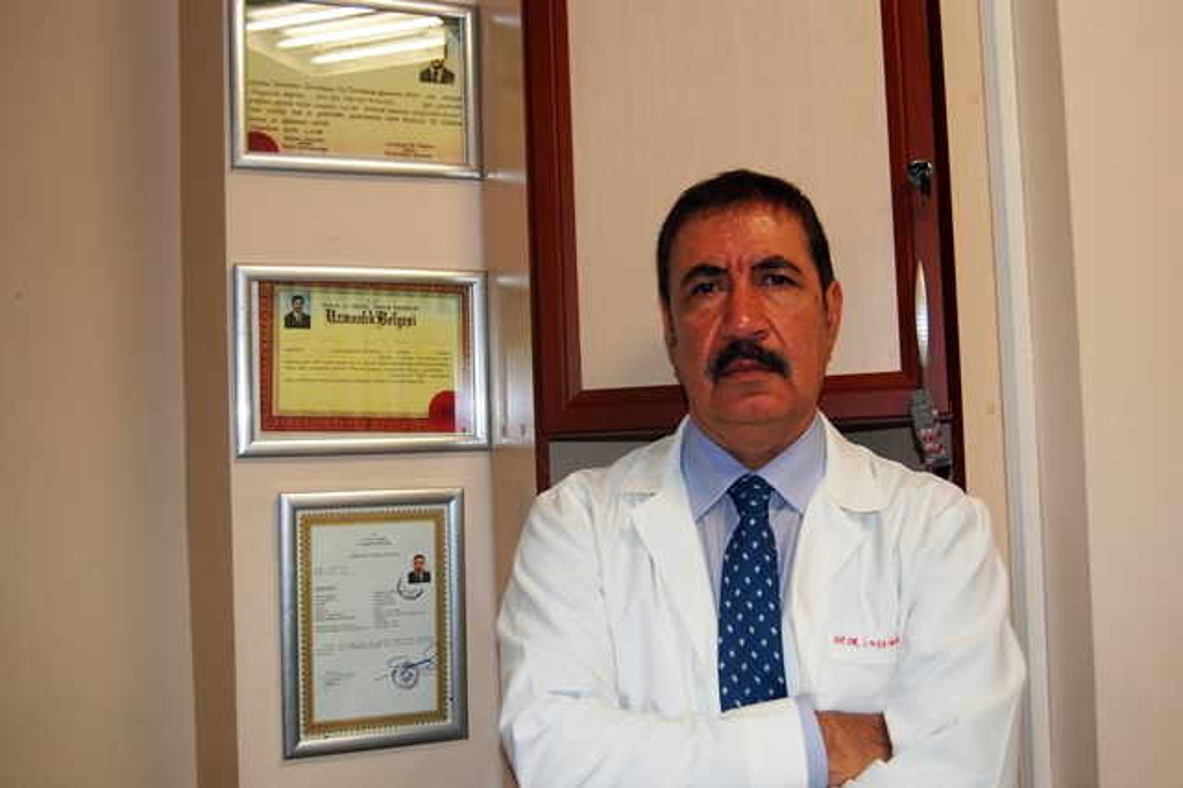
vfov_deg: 34.2
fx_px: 1281
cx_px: 592
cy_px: 394
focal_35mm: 39
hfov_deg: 49.6
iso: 400
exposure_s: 1/60
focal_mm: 26
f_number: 4
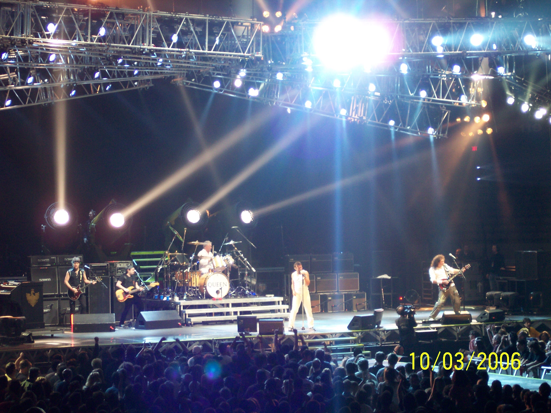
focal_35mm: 114
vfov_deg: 13.0
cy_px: 206
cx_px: 276
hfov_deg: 17.3
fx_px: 1815
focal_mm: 24
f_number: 4.8
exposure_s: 1/20
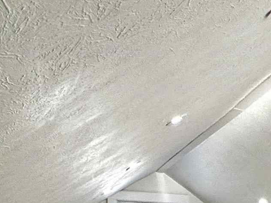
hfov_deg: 28.1
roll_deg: -0.2
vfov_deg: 18.0
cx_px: 209
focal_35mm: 68
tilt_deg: -5.4
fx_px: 532
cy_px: 345
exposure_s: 1/120
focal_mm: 2.22
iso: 125
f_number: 2.2
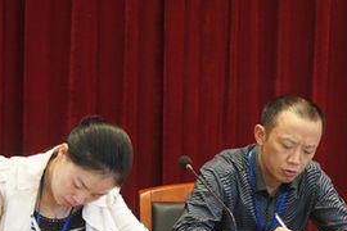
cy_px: 162
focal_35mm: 125
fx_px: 1204
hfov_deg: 16.3
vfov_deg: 11.0
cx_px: 269
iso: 1600
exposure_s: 1/30
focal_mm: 45
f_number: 5.6
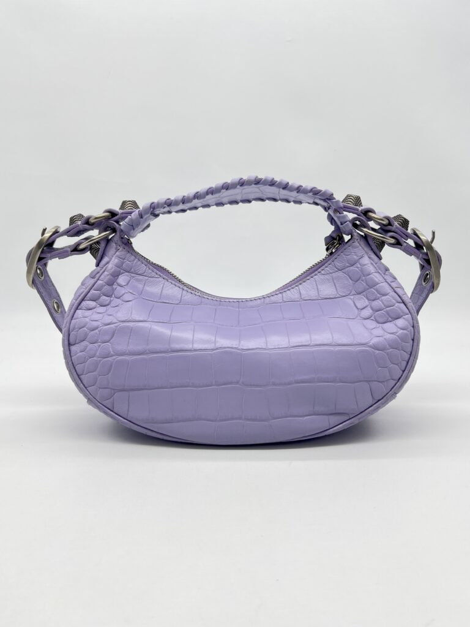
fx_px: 471
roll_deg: +0.6
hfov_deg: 53.1
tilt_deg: -8.9
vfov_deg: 67.3
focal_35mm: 26
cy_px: 314
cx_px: 235
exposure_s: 1/205
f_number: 1.5
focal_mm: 5.7
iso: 40
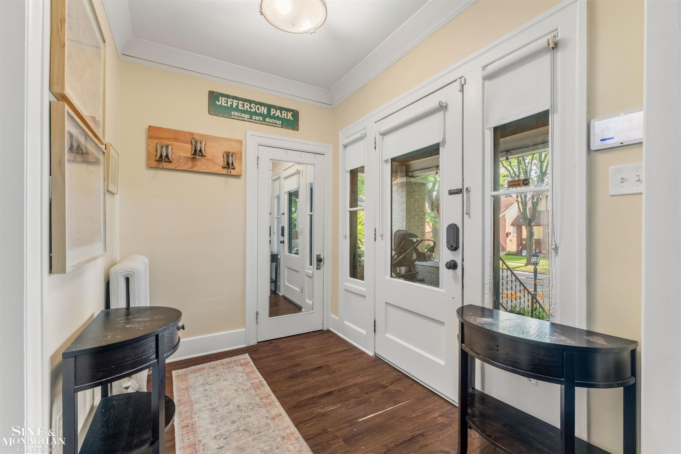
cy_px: 227
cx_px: 340
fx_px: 284
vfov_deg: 77.3
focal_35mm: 15
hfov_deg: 100.4
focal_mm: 10
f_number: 8
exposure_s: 2
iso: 640
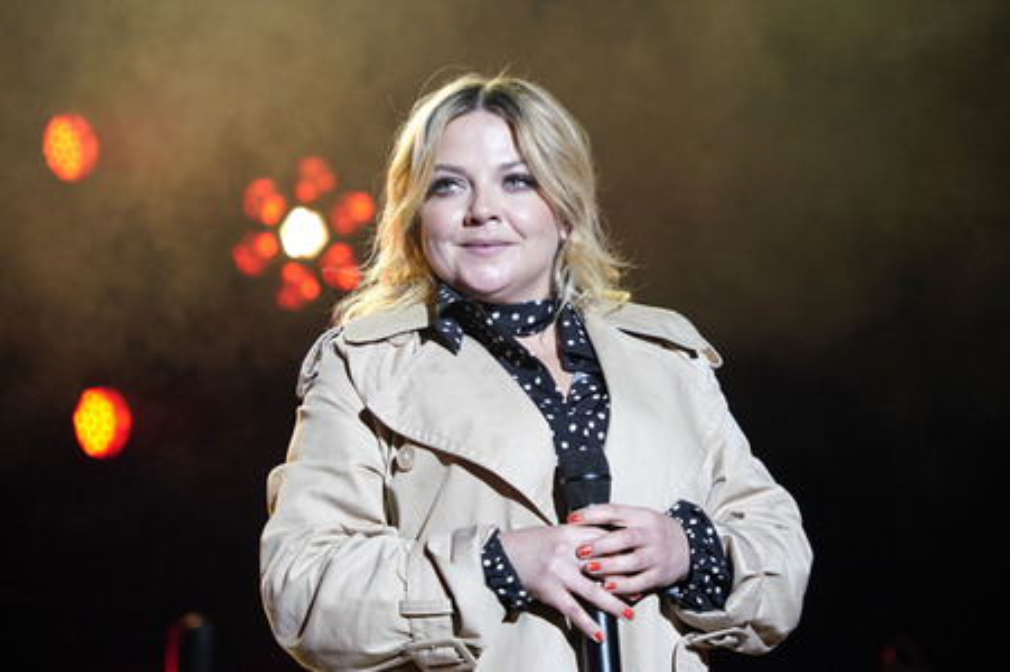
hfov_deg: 18.3
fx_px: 3140
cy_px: 336
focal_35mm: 112
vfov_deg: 12.2
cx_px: 505
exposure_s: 1/125
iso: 2000
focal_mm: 112
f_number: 4.5
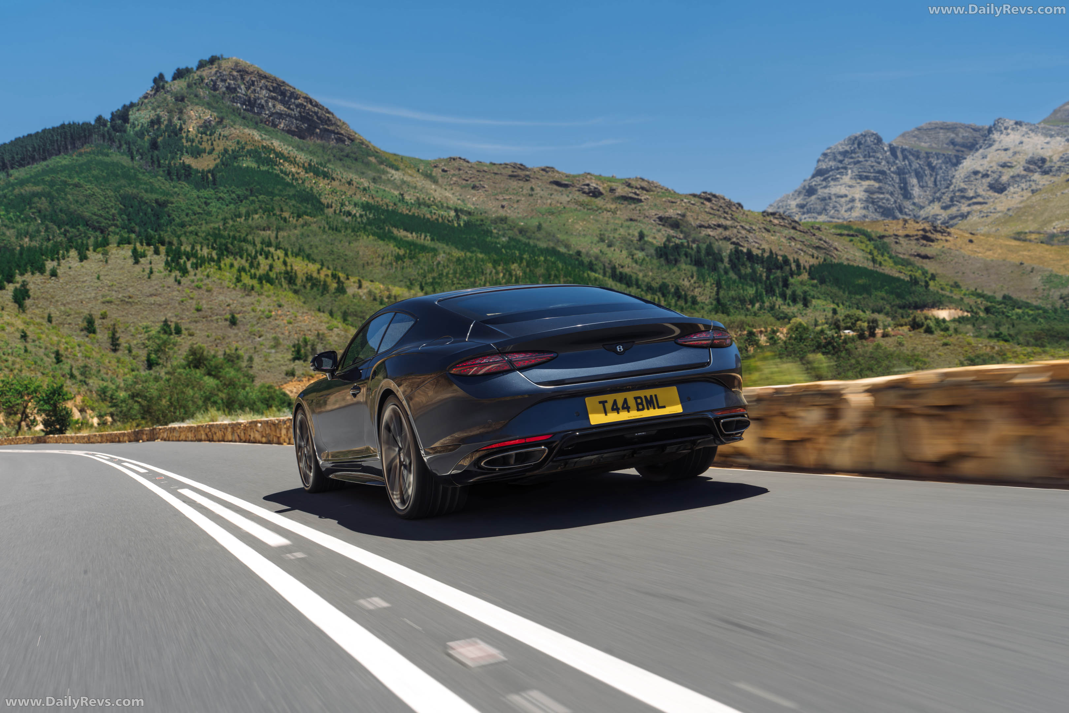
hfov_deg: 54.4
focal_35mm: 35
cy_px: 356
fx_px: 1039
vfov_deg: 37.9
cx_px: 534
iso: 50
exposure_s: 1/25
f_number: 9
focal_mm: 35
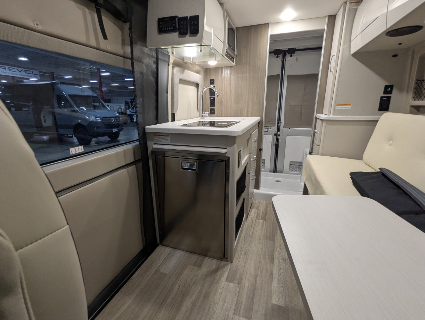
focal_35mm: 16
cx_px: 212
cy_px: 160
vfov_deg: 78.2
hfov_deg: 94.4
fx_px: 197
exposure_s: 1/75
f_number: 2.2
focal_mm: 2.35
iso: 302
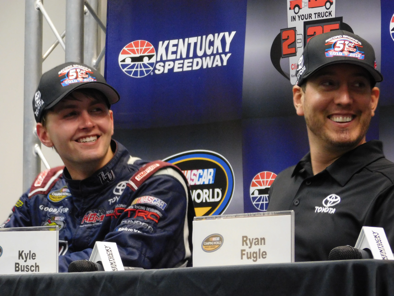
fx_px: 3028
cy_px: 148
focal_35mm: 266
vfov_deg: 5.6
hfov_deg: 7.4
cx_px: 197
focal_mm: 47.2
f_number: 5.7
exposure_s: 1/13
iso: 800
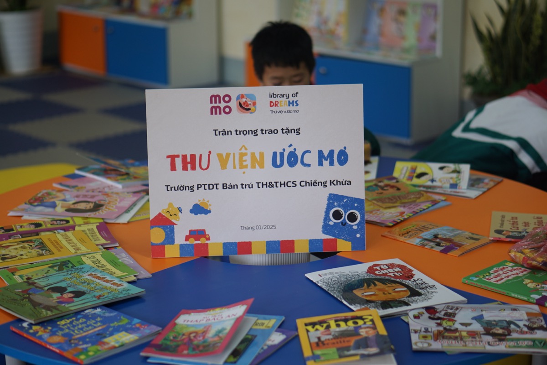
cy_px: 182
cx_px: 274
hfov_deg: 27.0
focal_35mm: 75
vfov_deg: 18.2
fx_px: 1139
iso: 100
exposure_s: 1/125
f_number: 1.8
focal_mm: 50
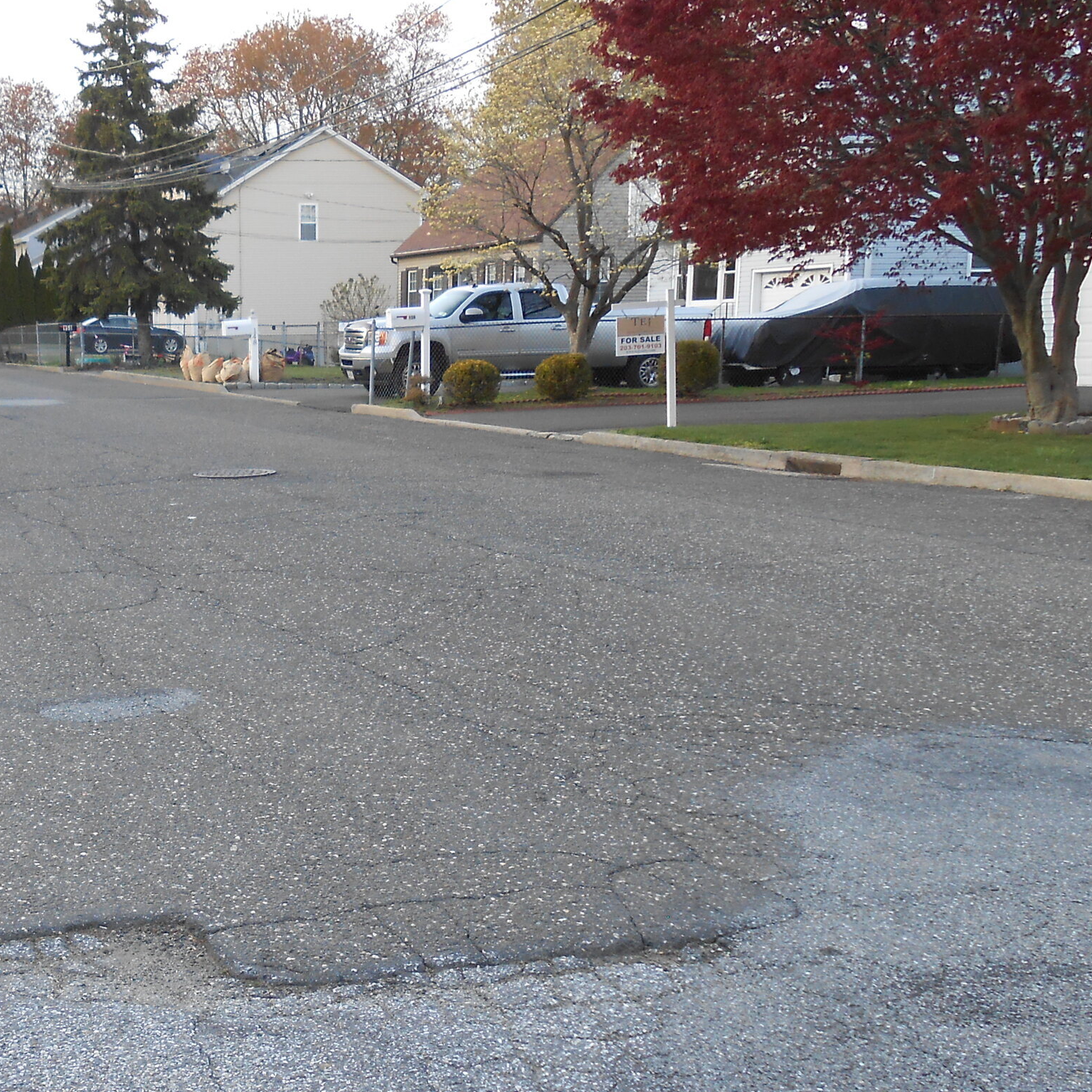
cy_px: 687
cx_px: 122
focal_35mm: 46
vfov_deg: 36.6
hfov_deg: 34.8
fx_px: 1642
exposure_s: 1/30
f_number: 3.5
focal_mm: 4.6
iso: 100
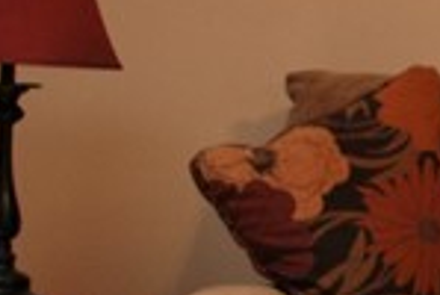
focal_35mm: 305
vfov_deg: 4.5
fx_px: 3735
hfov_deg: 6.5
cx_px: 967
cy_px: -9
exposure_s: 1/20
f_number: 2.8
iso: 200
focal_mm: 28
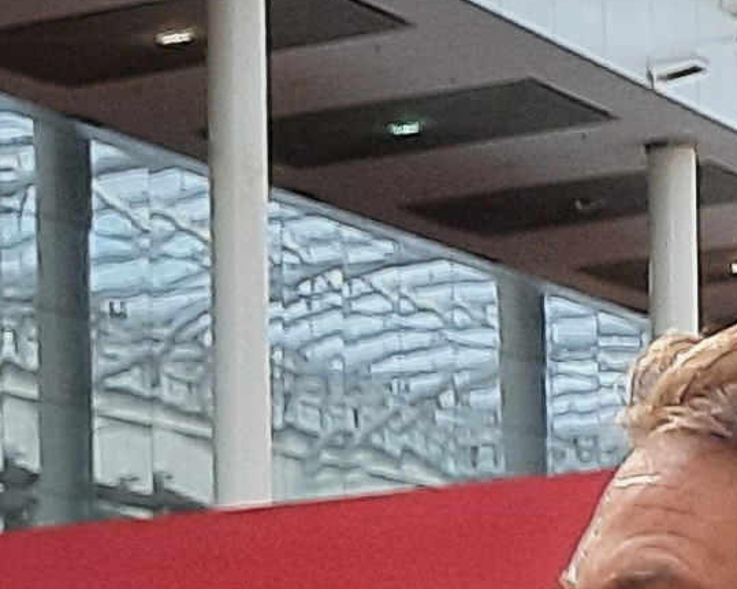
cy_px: 1035
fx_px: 3947
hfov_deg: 8.2
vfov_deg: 8.3
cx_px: -1783
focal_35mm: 181
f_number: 2
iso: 50
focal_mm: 4.6
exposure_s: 1/100
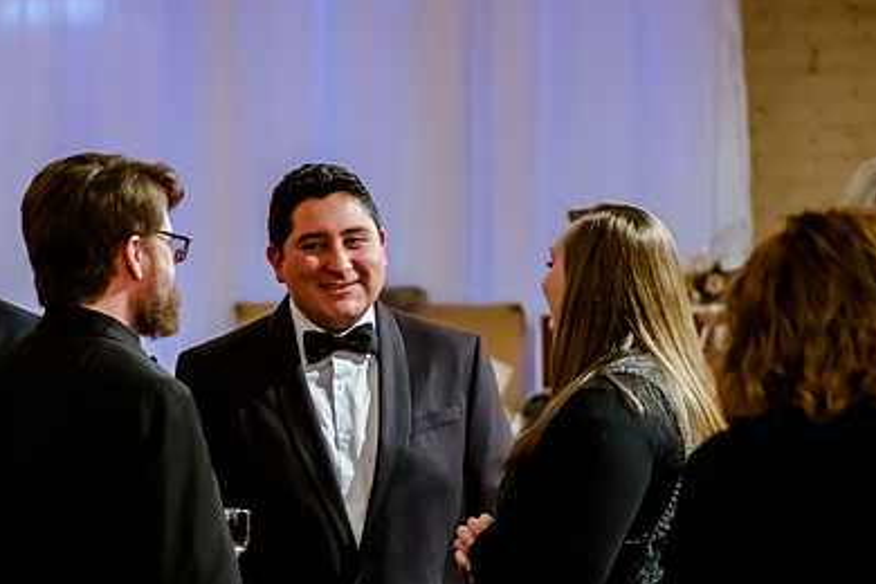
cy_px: 360
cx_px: 209
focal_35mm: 243
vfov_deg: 5.7
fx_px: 5913
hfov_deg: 8.5
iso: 4000
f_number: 2.8
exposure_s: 1/100
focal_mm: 105
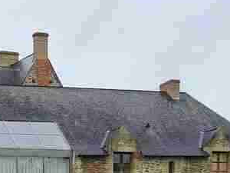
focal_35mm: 100
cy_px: 275
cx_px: -29
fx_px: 664
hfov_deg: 18.8
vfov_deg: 13.7
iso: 32
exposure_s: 1/1065
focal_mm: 4.65
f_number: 1.8
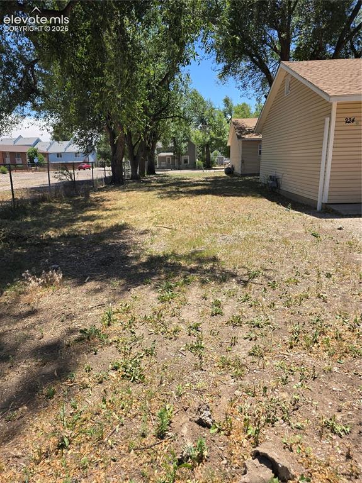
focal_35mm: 23
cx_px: 181
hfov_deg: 58.8
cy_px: 242
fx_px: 321
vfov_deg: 74.0
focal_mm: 6.3
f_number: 1.7
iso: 12
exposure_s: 1/480
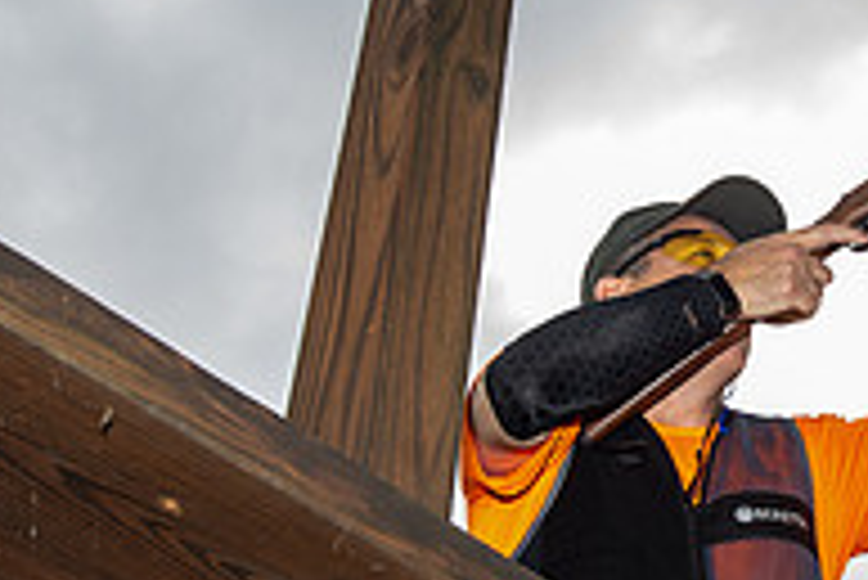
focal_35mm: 72
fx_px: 1737
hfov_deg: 26.7
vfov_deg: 19.0
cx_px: 841
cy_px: 265
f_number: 5.6
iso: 125
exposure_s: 1/250
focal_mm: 24
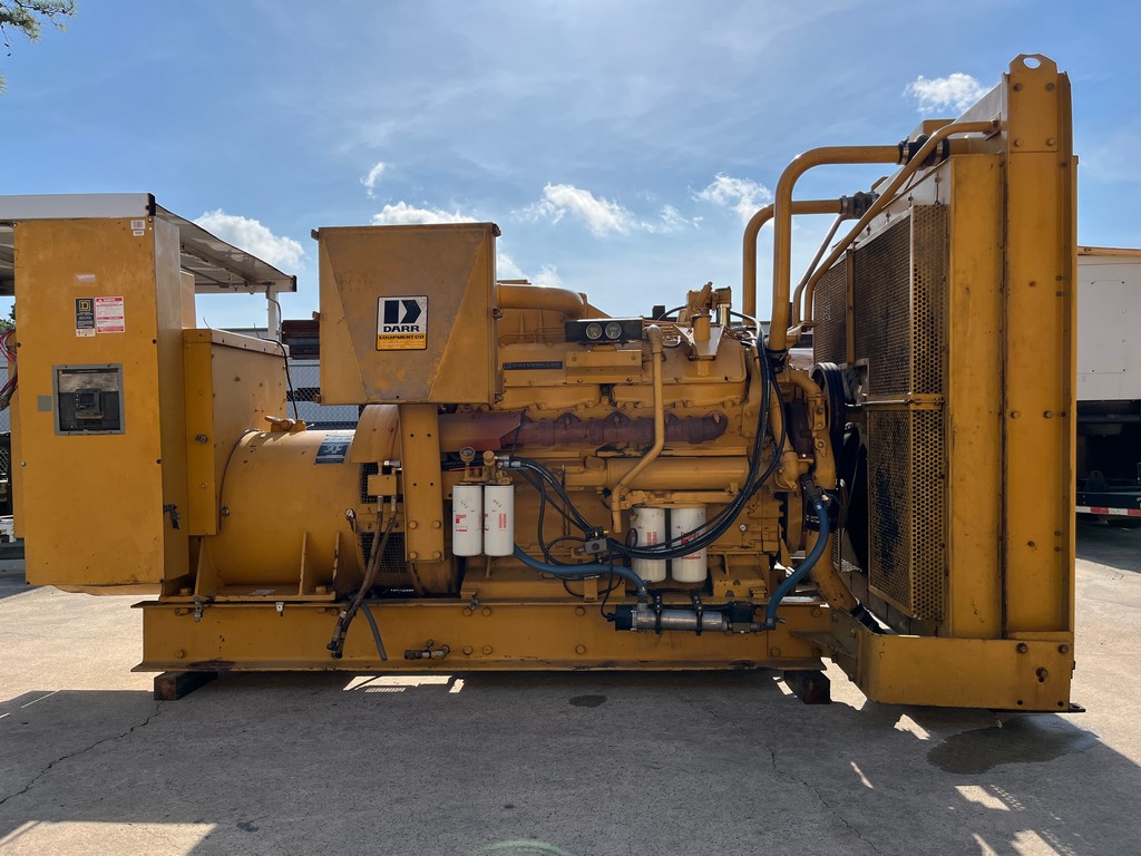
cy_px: 428
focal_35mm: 26
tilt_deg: +0.9
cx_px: 570
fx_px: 857
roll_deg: +1.0
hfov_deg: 67.3
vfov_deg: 53.1
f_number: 1.6
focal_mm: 5.1
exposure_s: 1/5076
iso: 50
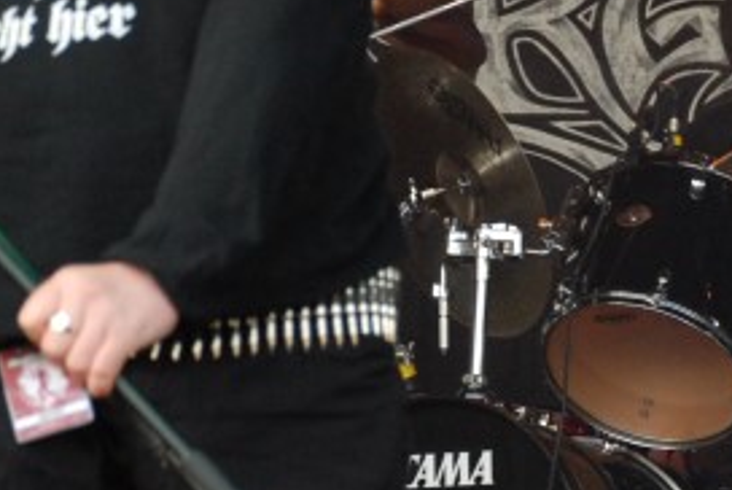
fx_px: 6290
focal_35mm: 309
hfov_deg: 6.7
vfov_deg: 4.5
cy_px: 118
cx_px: 417
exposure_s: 1/200
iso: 900
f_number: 5.6
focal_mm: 70
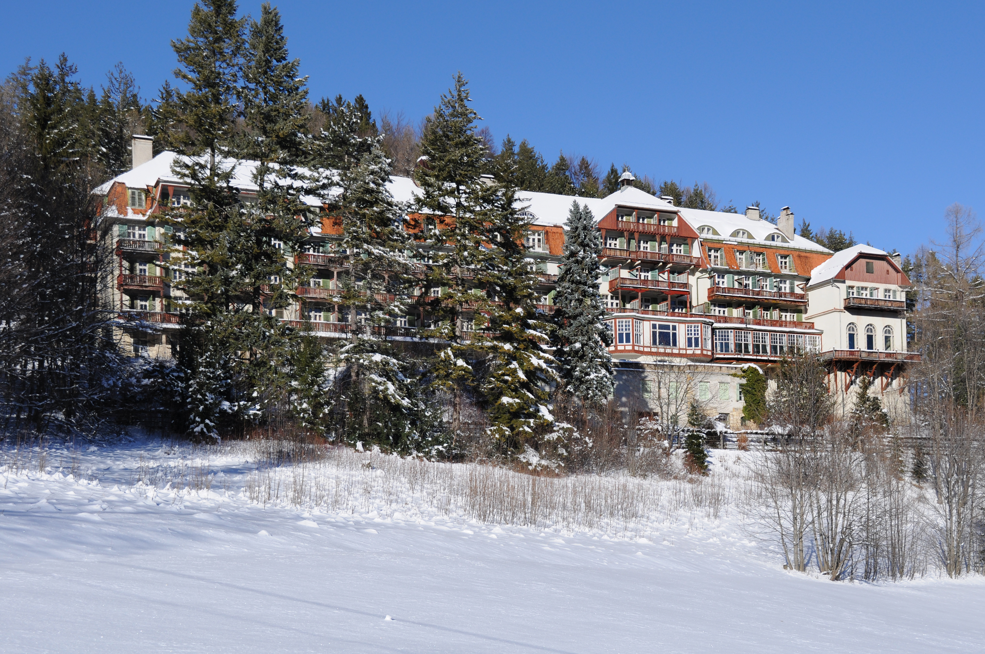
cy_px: 327
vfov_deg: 28.0
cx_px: 492
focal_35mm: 48
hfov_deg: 41.2
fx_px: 1312
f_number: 8
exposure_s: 1/1250
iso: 200
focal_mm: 32
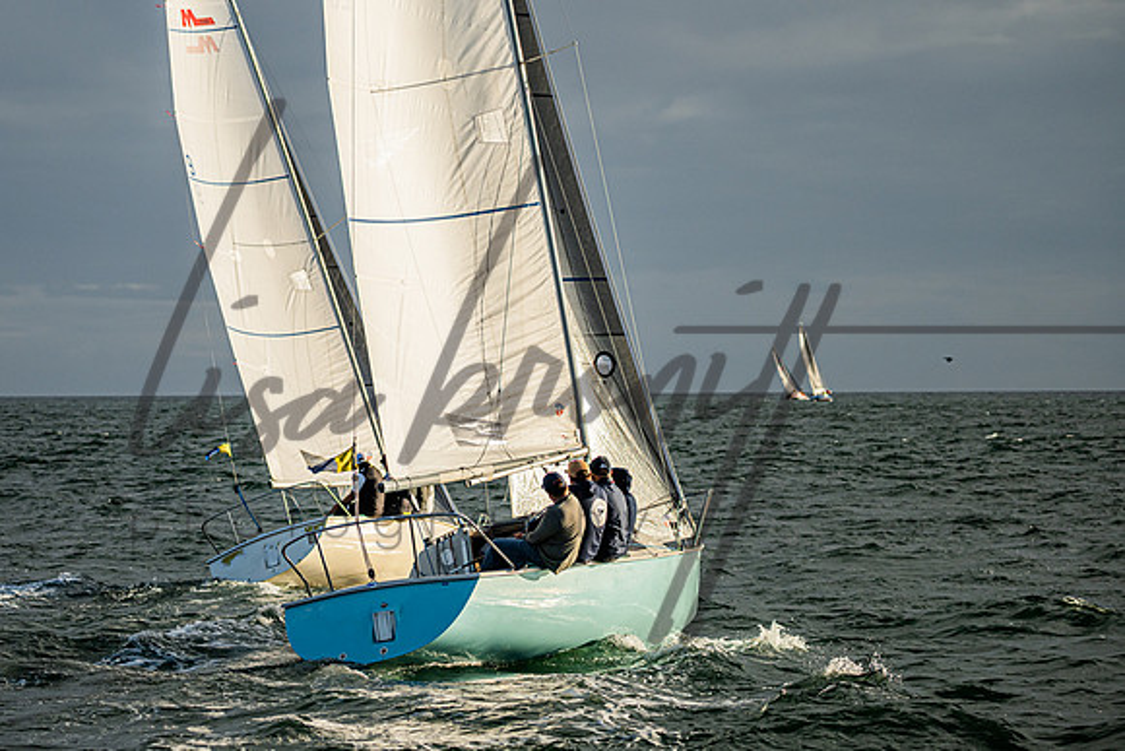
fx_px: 4279
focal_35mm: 137
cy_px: 332
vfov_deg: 10.0
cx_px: 376
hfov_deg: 15.0
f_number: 4.5
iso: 250
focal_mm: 100
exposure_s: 1/3200
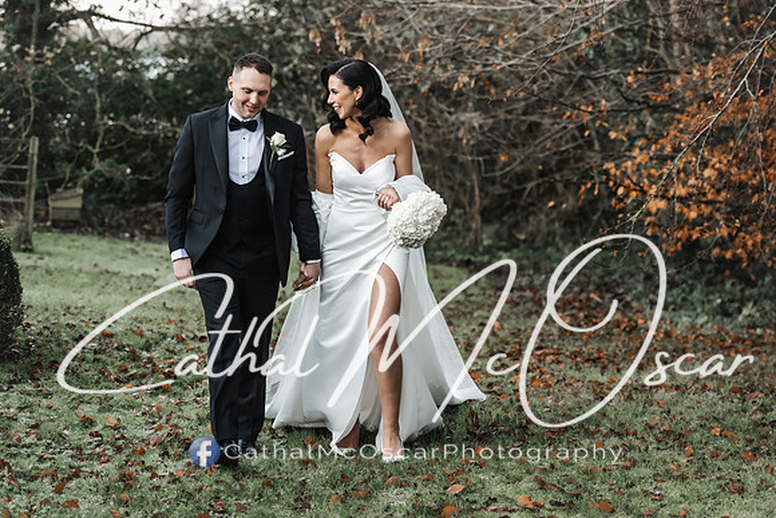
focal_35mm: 118
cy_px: 267
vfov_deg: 11.7
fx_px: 2536
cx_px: 383
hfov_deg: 17.4
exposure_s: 1/320
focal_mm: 100
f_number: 2.8
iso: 640
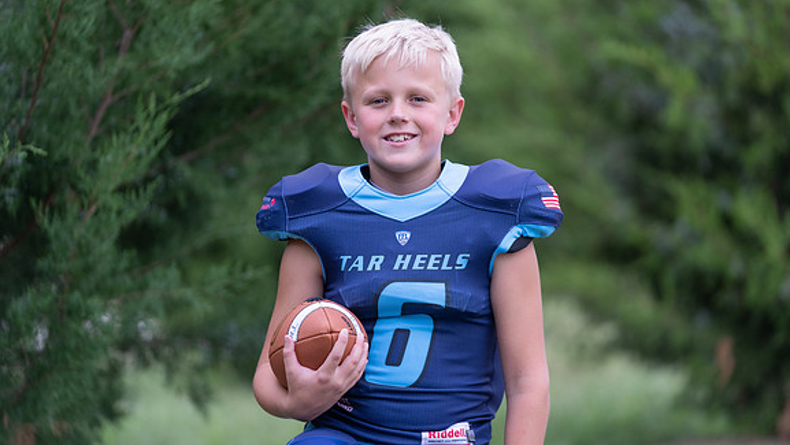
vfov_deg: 7.6
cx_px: 396
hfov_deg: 13.4
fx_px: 3353
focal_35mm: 160
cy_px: 206
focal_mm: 152
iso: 640
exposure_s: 1/320
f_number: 2.8
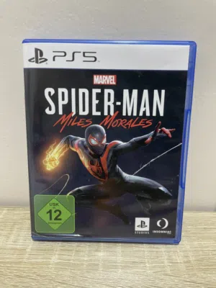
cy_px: 144
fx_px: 216
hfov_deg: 53.1
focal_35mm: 26
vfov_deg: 67.3
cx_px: 108
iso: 200
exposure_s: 1/50
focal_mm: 4.2
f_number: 1.6
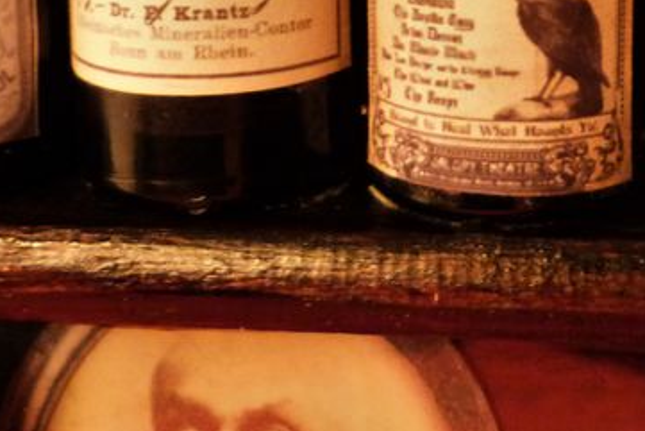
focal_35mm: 72
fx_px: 1290
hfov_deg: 27.1
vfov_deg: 17.2
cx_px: 574
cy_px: -202
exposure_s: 1/15
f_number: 2.8
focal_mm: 4.5
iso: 400
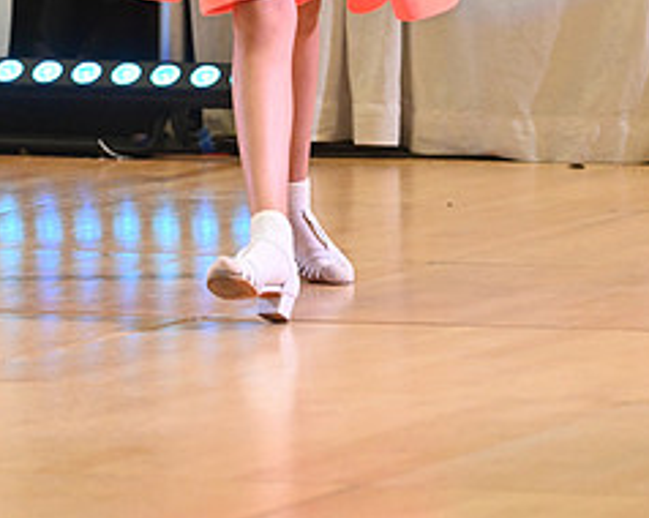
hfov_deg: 4.2
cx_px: 320
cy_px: -262
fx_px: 8790
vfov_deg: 3.4
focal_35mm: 458
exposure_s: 1/400
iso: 4000
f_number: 5.6
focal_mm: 200
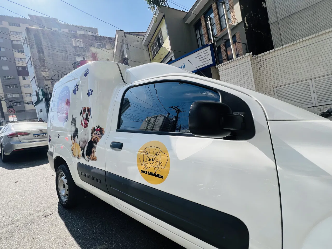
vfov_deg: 89.9
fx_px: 125
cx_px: 166
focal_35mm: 13
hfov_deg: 106.2
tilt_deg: -1.2
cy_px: 124
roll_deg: +9.5
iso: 32
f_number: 1.8
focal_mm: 1.57
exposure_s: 1/903
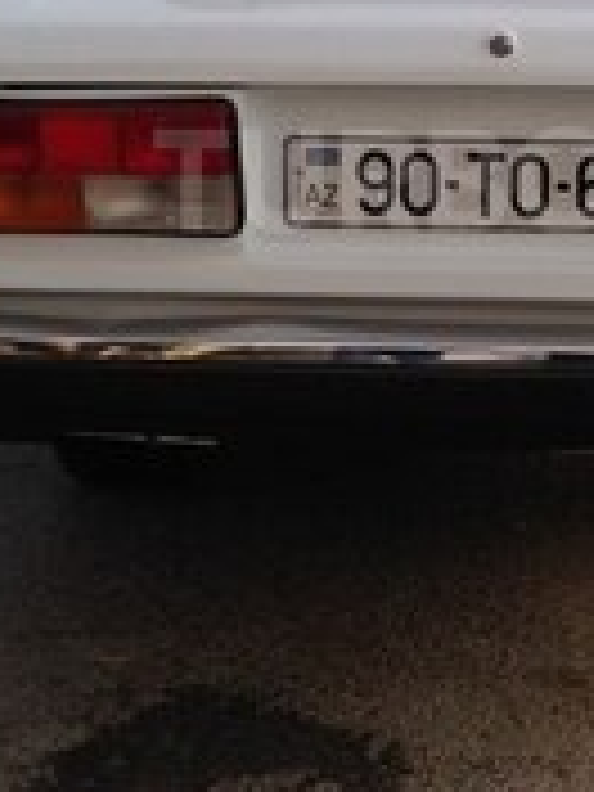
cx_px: 500
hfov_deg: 15.8
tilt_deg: -10.2
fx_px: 2128
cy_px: 180
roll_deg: -5.0
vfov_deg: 20.9
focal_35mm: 93
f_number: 2.4
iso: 50
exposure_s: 1/497
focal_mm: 4.12
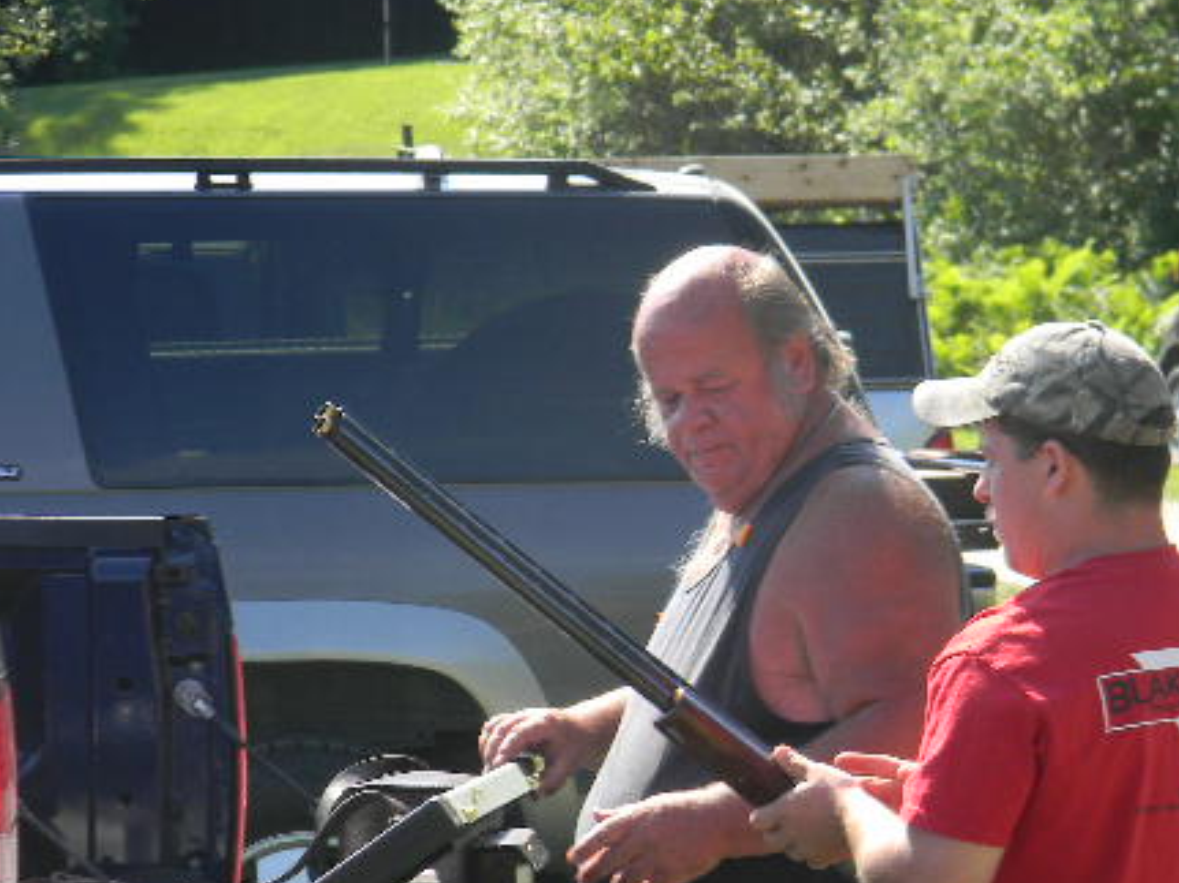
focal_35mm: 220
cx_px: 698
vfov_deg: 6.7
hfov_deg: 9.0
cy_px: 503
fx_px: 7491
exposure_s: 1/145
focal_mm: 26.8
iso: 80
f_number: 5
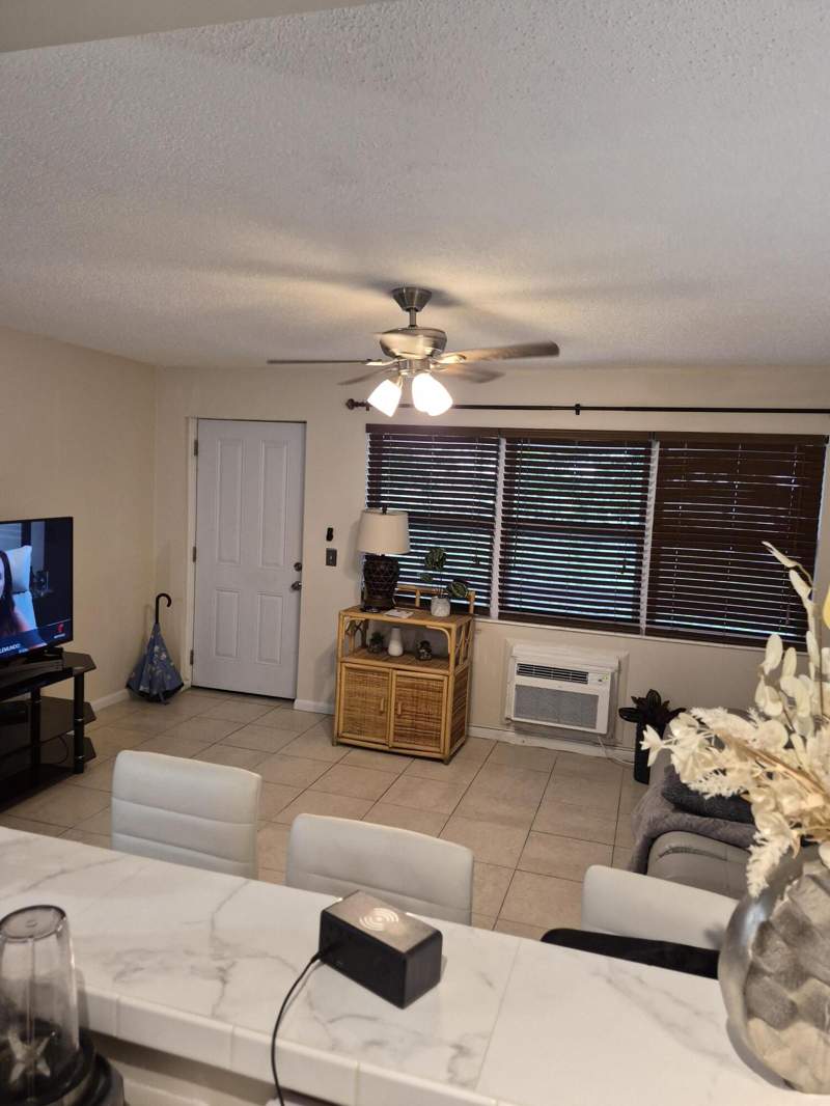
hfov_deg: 58.9
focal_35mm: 23
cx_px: 415
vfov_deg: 73.9
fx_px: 735
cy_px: 553
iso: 320
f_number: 1.8
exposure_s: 1/120
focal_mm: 5.4
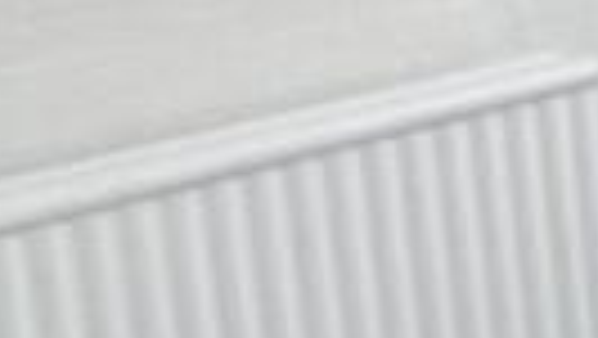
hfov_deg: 8.1
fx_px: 3205
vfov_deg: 6.0
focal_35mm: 202
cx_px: 2122
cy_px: 356
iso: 125
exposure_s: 1/30
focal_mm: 4.3
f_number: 3.3
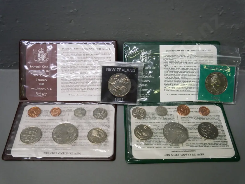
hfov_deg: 51.4
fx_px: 255
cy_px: 92
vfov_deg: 39.7
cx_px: 122
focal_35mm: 36
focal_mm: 18
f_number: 4
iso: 3200
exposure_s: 1/500
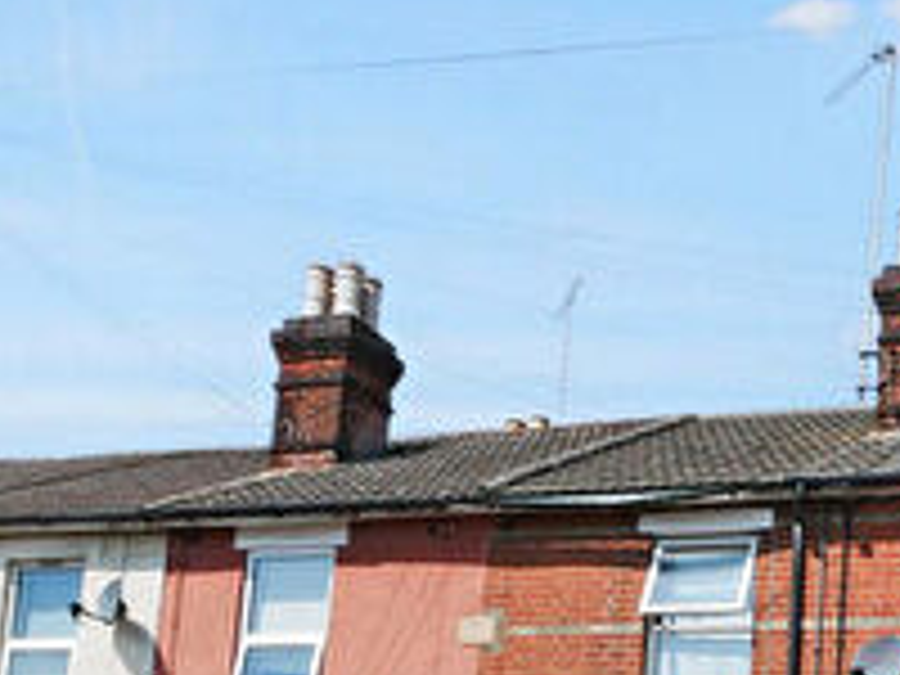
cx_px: 884
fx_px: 1456
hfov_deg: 31.9
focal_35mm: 56
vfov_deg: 23.5
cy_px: 839
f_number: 8
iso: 200
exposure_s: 1/400
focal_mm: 8
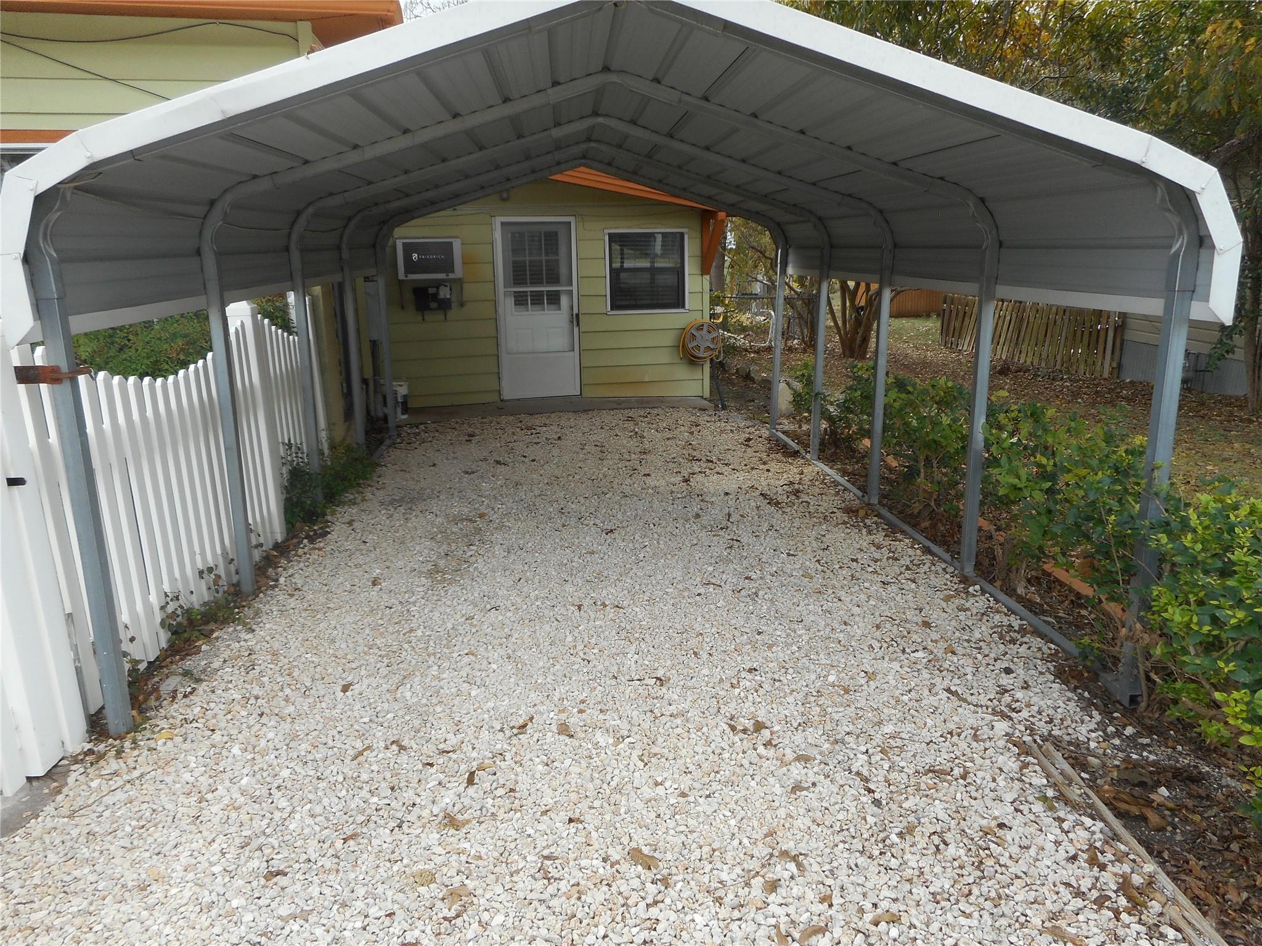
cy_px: 473
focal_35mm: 25
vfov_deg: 54.9
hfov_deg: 69.4
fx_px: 911
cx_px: 631
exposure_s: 1/200
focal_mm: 4.5
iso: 80
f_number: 3.7
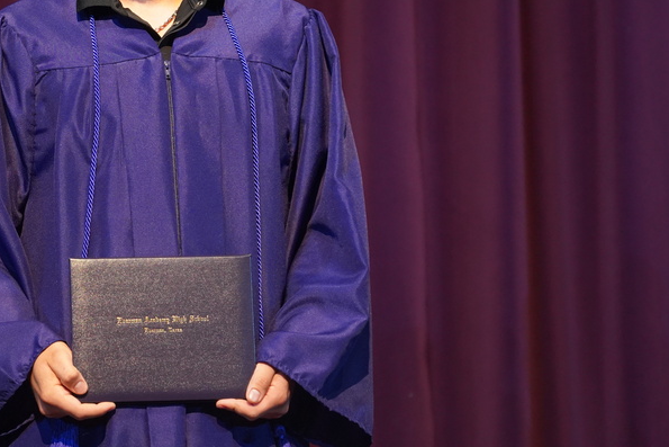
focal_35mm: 124
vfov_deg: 11.0
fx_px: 2305
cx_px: 151
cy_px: 84
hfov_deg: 16.4
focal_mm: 72
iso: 3200
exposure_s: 1/160
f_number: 4
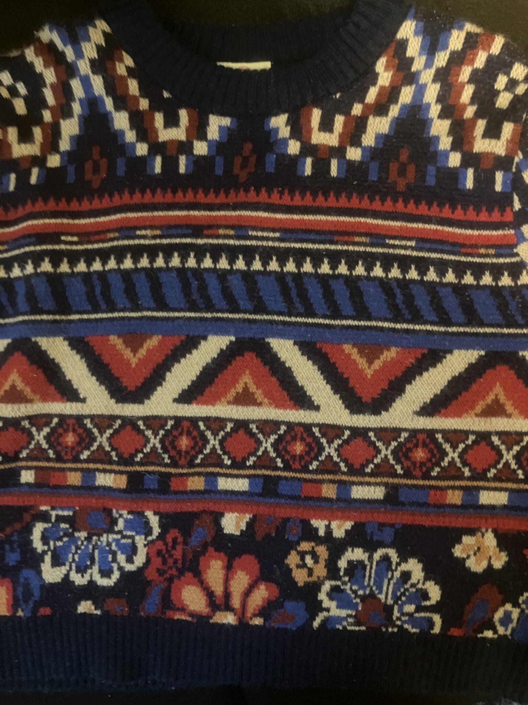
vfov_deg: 63.4
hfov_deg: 49.7
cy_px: 352
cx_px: 264
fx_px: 569
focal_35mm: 28
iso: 640
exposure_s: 1/17
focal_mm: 3.99
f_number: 1.8
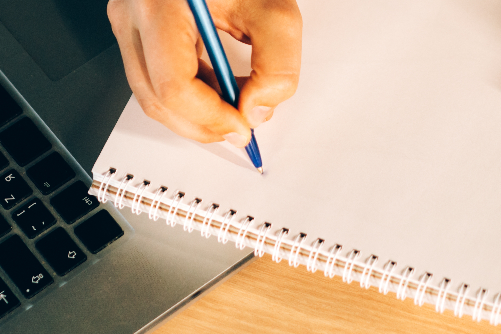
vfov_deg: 7.7
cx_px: 146
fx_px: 2463
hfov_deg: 11.6
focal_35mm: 177
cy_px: -121
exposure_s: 1/125
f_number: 1.8
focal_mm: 55
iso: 320
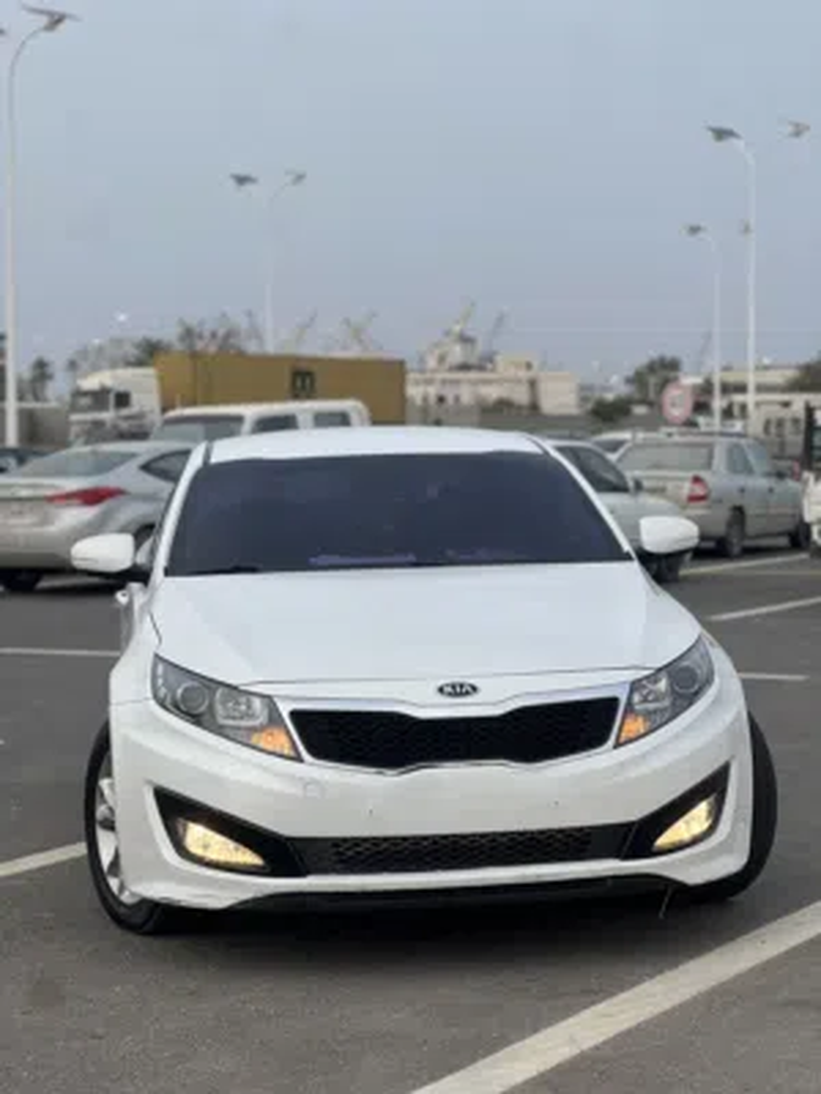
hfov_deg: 19.1
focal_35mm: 77
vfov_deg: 25.3
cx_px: 410
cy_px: 547
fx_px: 2435
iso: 20
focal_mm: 9
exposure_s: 1/137
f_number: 2.8
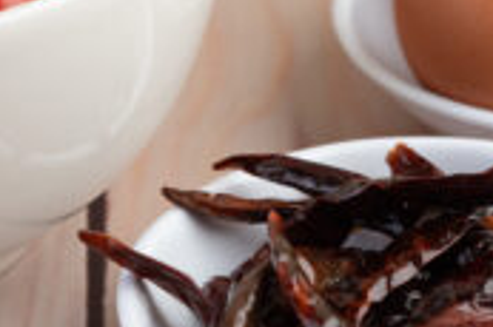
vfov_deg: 5.2
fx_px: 3639
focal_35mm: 266
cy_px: 55
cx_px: 362
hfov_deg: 7.7
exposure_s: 1/125
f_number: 5.6
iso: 100
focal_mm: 60
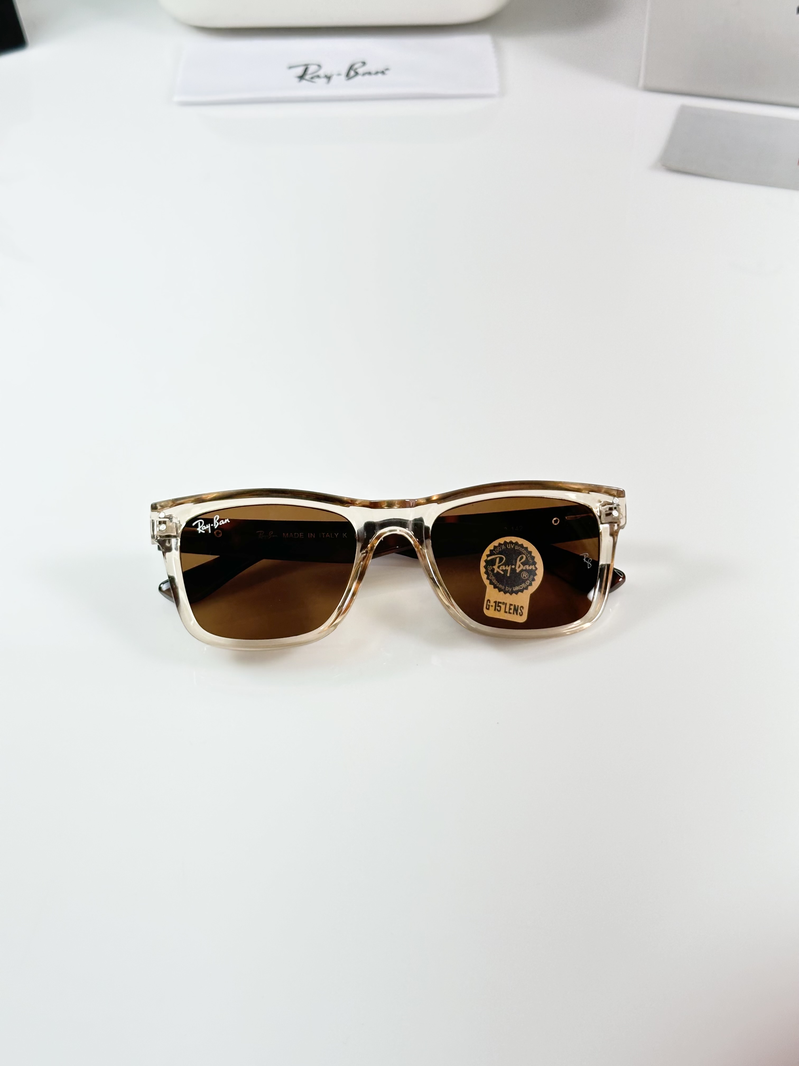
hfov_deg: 30.3
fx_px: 1477
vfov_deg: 39.7
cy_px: 533
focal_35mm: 48
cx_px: 400
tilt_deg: -45.2
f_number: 1.78
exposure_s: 1/100
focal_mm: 6.86
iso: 50
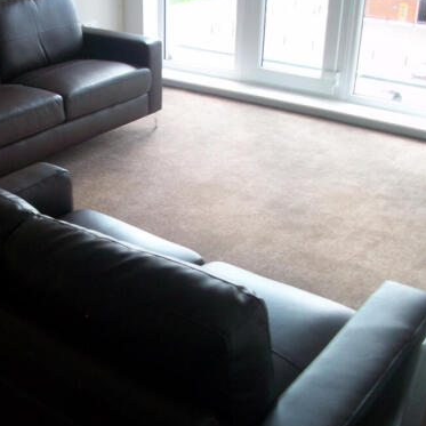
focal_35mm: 47
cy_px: 208
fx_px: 654
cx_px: 95
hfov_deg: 35.1
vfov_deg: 36.1
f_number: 2.8
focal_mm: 5.7
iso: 84
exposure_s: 1/60
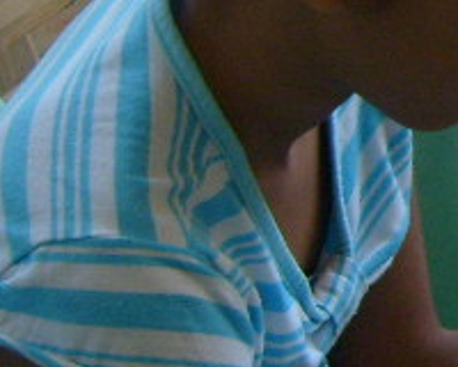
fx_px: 2372
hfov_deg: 10.0
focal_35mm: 175
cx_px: 1010
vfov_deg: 8.6
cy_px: -165
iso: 80
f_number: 2.8
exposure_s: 1/125
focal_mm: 5.8
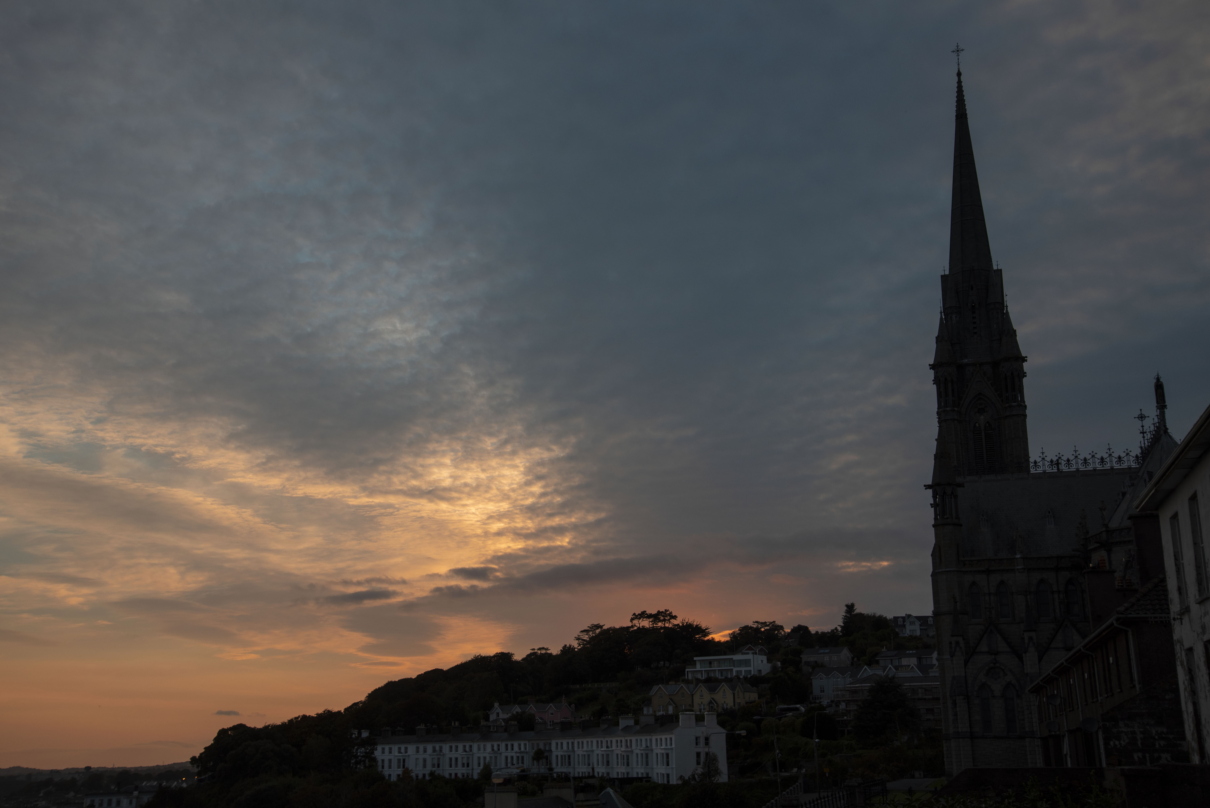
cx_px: 605
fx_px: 1479
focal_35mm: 44
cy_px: 404
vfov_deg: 30.5
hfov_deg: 44.5
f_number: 8
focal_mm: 44
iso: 200
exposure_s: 1/400
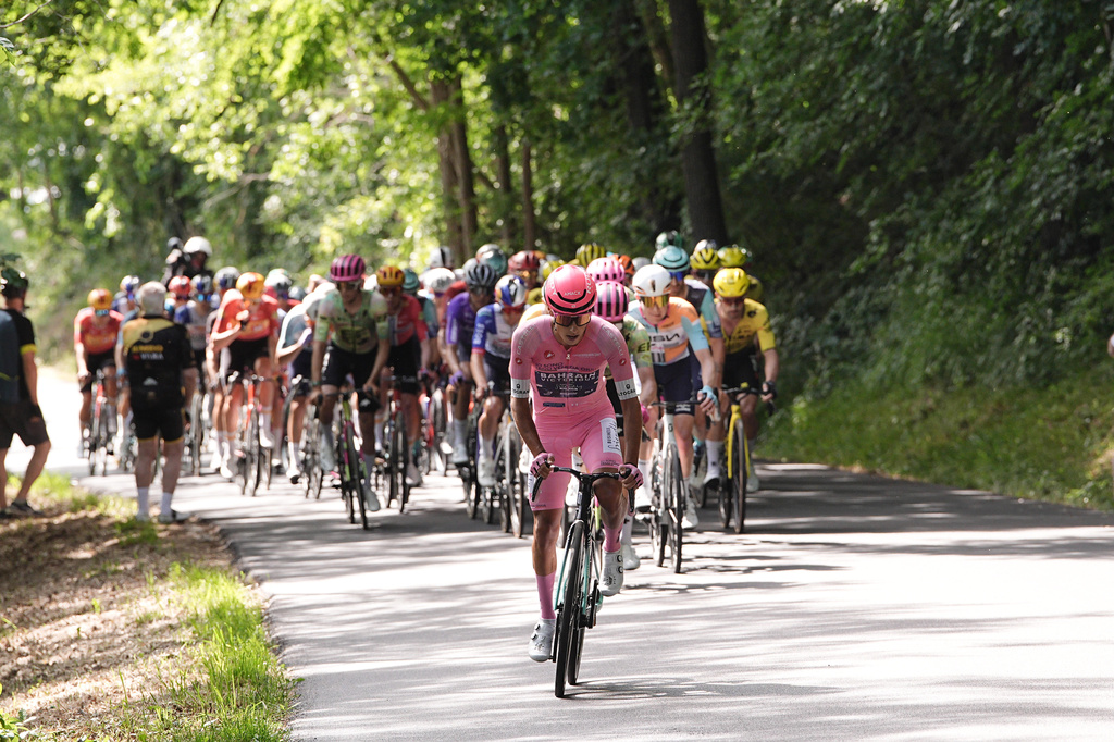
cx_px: 557
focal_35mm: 200
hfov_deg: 10.3
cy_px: 371
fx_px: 6187
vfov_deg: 6.9
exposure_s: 1/800
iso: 1250
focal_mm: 200
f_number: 5
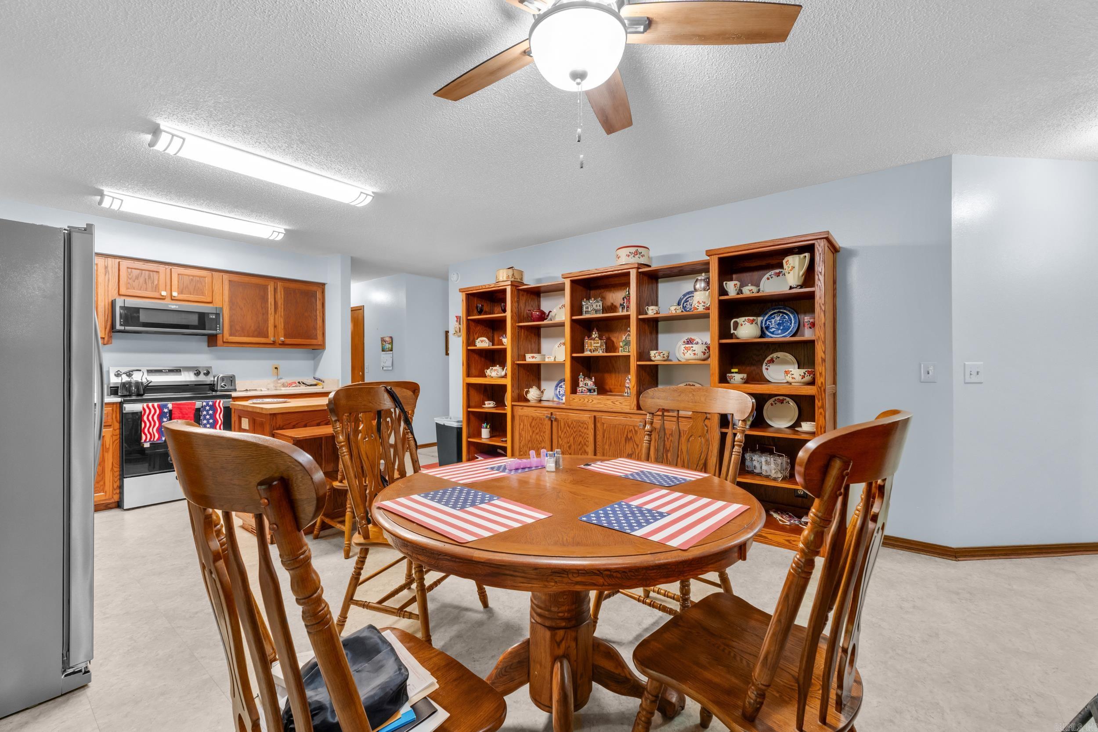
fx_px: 457
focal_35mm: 15
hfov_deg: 100.4
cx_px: 549
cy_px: 366
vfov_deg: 77.3
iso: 400
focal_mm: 10
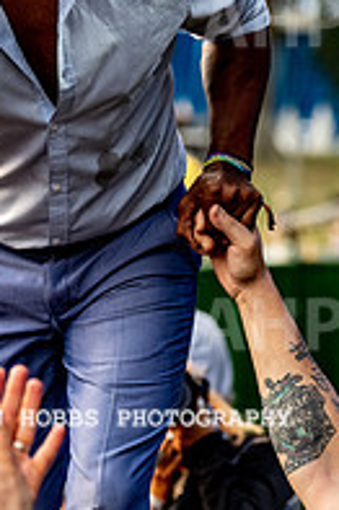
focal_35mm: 285
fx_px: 4032
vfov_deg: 7.2
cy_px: 194
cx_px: 19
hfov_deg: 4.8
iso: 1400
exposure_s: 1/500
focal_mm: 125
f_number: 4.5
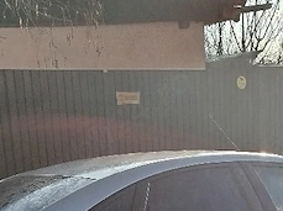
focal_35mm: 84
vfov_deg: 15.6
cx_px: 161
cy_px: 353
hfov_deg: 23.3
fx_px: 686
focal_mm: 5.31
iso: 50
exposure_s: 1/833
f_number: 1.7
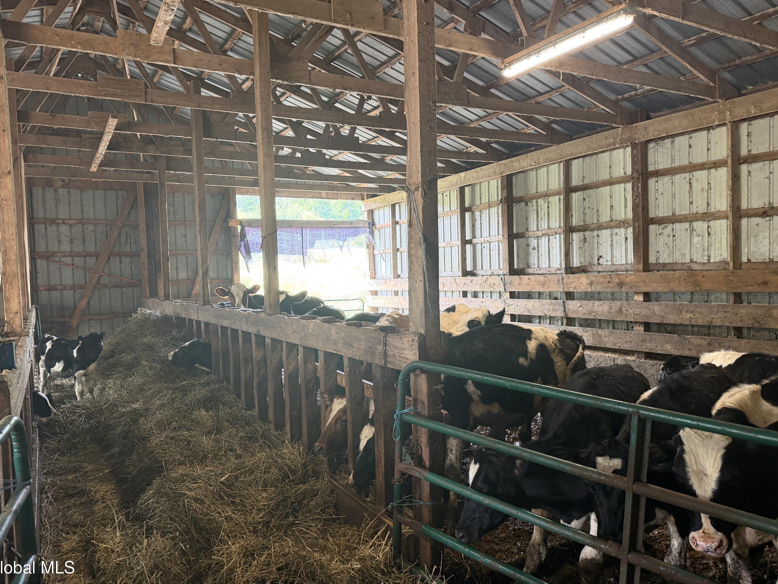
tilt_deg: +0.5
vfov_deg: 54.9
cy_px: 291
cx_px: 390
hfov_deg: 69.4
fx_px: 562
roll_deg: +1.8
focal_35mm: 25
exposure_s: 1/60
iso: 250
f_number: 1.78
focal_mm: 6.76
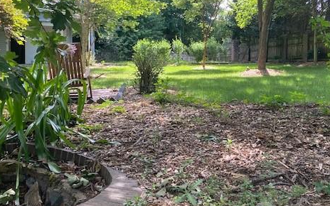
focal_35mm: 38
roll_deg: -1.0
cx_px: 198
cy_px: 83
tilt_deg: -2.7
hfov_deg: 51.2
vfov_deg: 33.5
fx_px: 342
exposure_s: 1/121
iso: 40
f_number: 1.8
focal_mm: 4.25
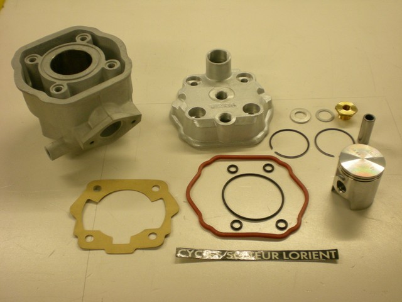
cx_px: 201
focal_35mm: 44
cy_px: 151
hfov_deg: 42.9
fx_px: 511
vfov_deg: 32.9
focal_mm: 7.4
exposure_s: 1/35.4
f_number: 3.5
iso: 200
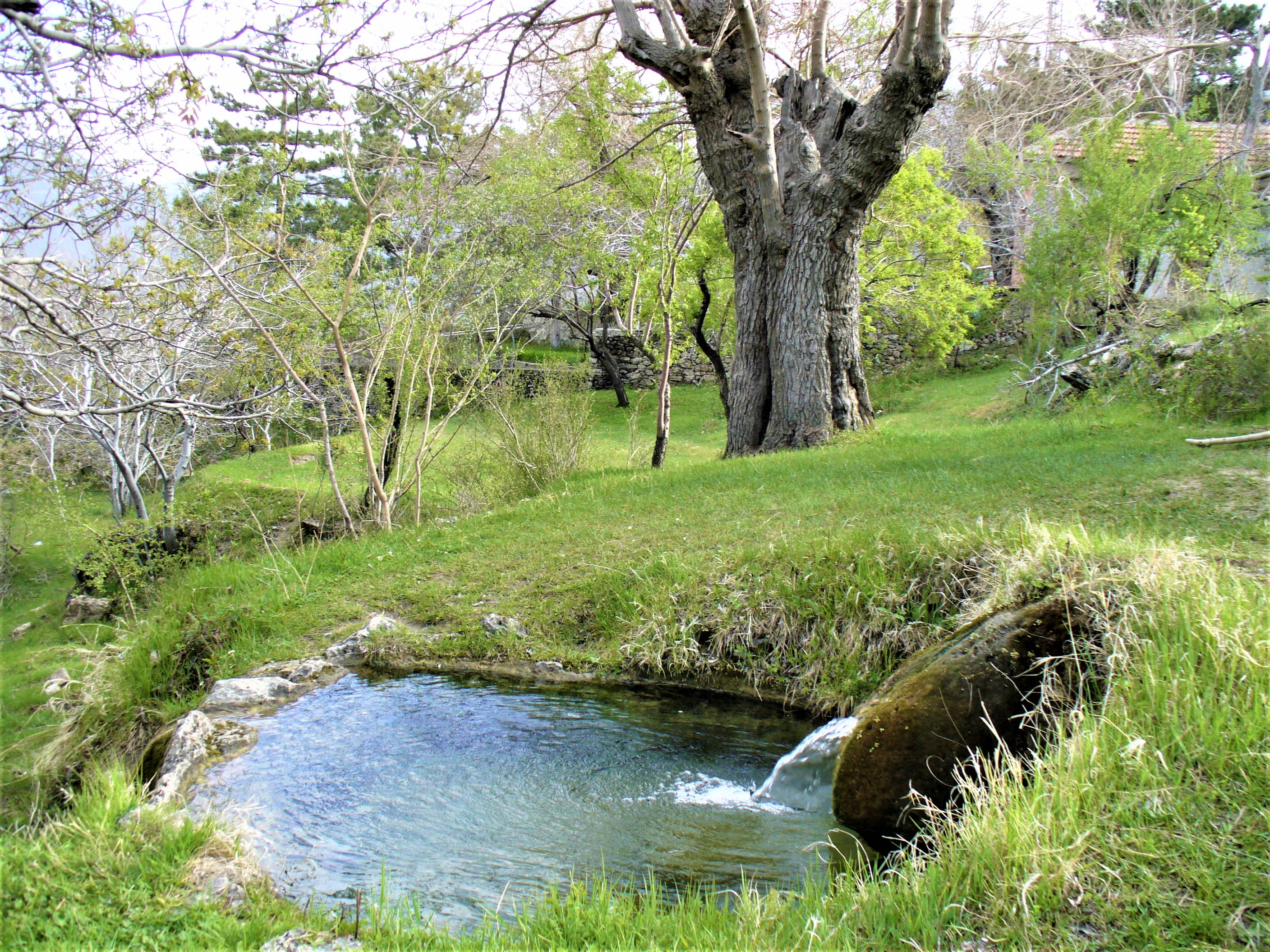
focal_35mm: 37
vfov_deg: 38.7
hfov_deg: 50.1
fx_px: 1357
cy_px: 476
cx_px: 635
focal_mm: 6.1
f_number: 2.8
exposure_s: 1/160
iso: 80
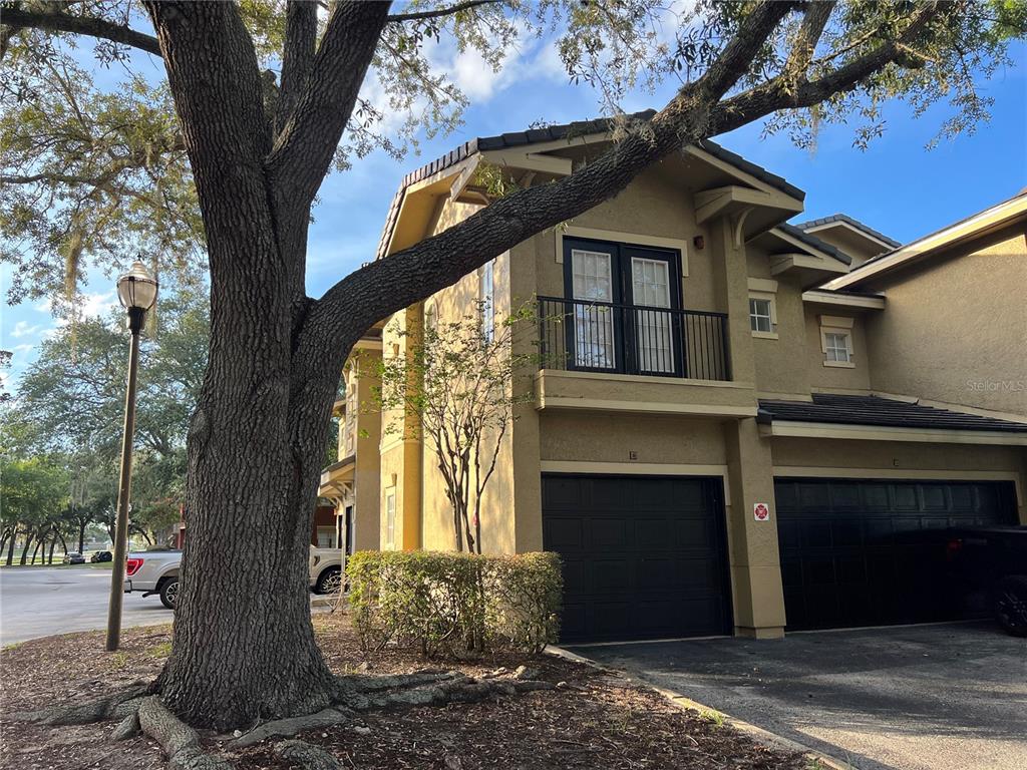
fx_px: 771
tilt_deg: +11.2
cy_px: 385
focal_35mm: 26
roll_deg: +0.7
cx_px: 514
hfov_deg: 67.3
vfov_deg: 53.1
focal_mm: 5.7
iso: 50
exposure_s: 1/709
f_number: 1.5
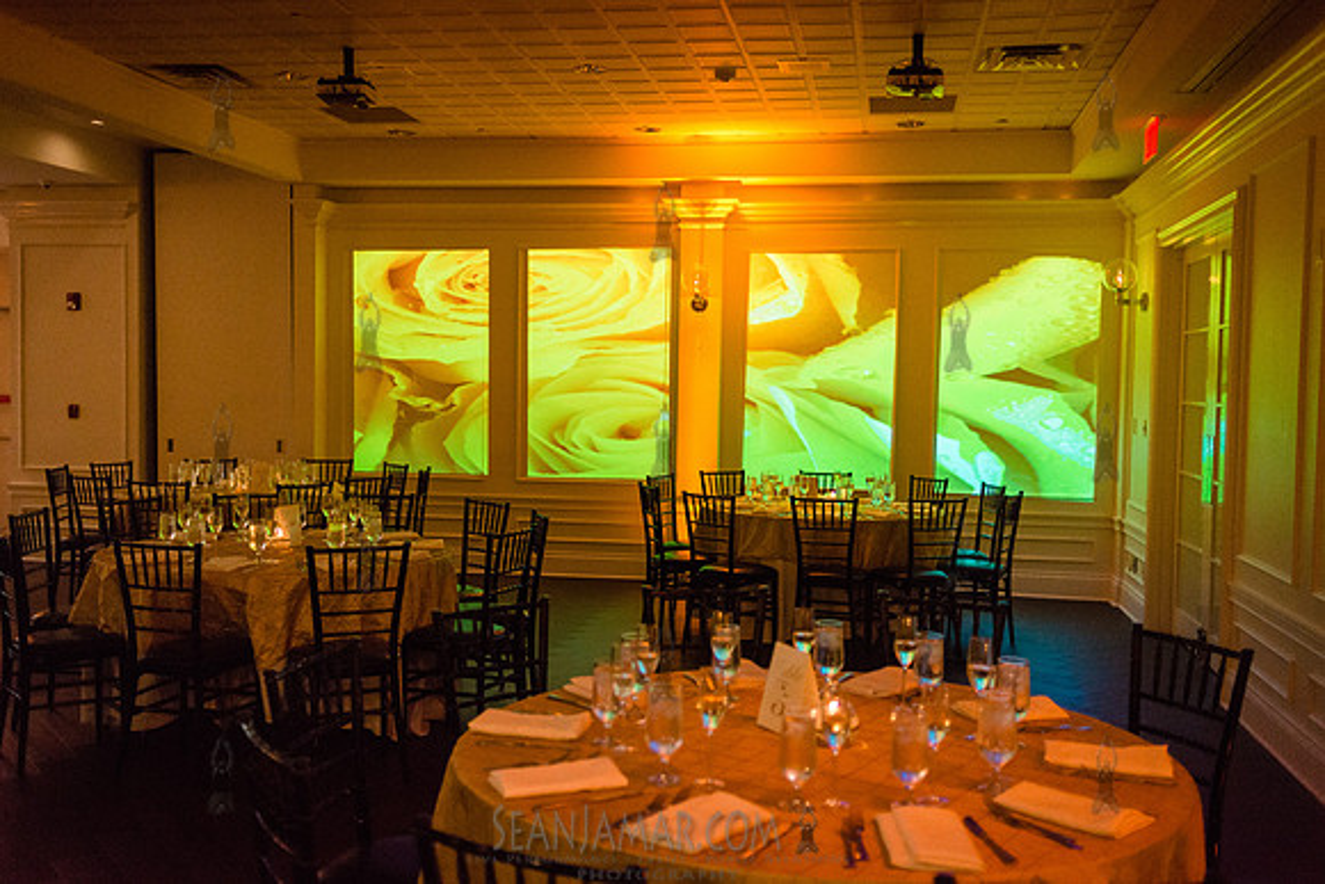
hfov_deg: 53.5
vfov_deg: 37.2
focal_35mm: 36
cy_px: 442
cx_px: 662
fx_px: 1314
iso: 4000
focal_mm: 35
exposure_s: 1/400
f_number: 2
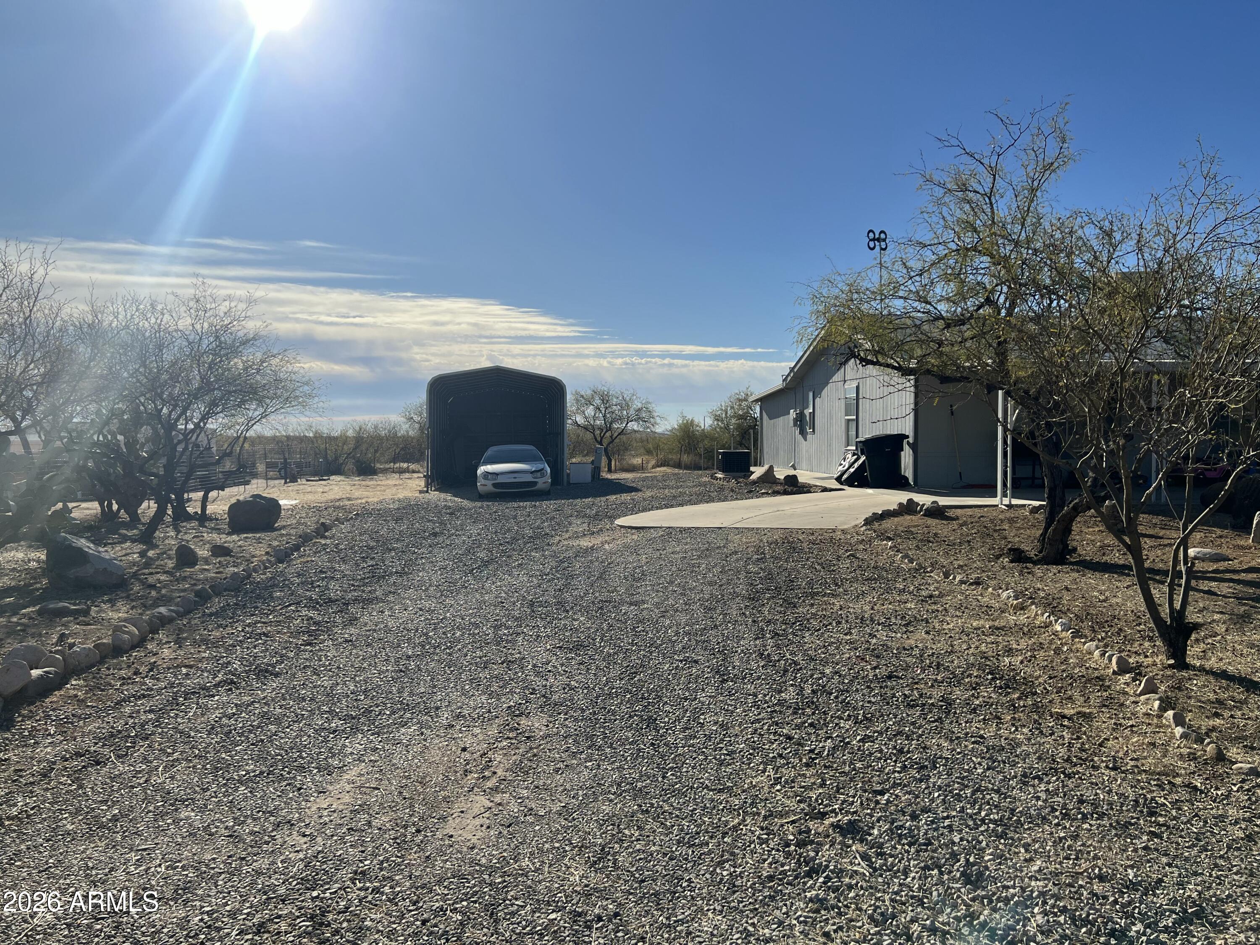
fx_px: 946
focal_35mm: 26
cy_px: 472
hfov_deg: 67.3
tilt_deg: -2.1
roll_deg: +0.2
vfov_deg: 53.1
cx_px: 630
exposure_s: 1/8696
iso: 50
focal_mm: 5.7
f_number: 1.5
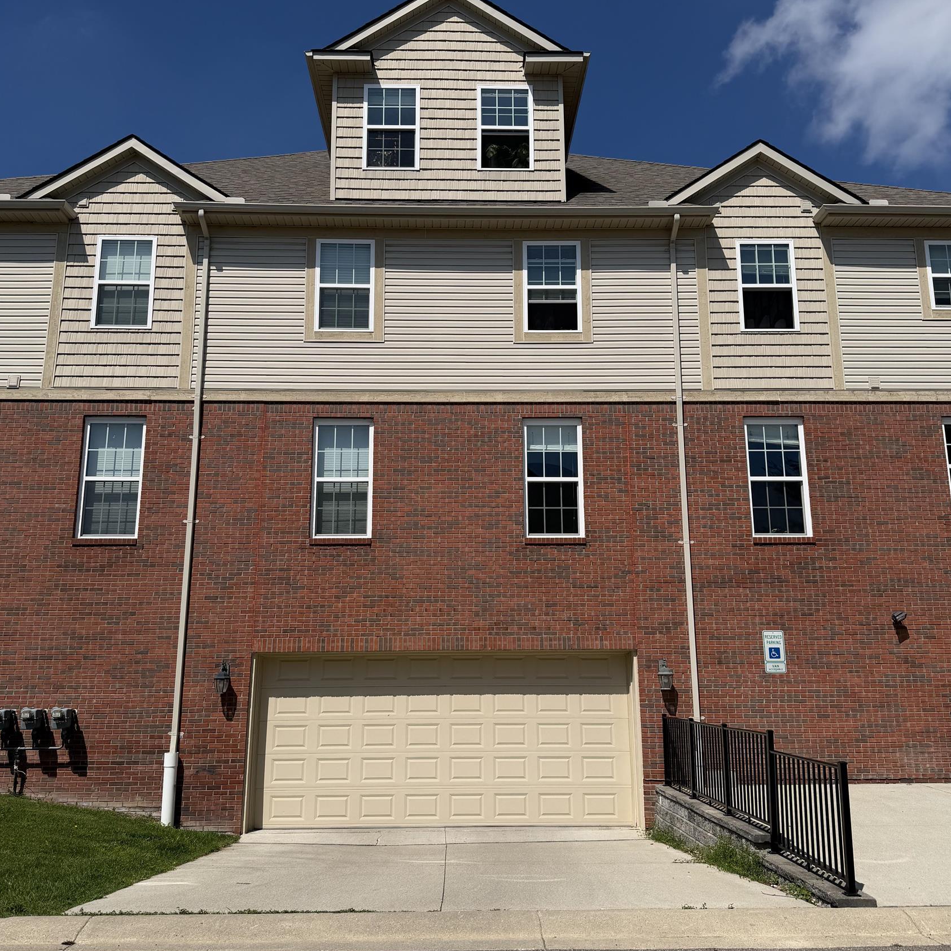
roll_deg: +0.2
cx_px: 474
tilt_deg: +12.4
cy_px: 477
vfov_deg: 55.6
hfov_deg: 55.6
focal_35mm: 29
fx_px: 901
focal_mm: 6.76
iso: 80
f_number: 1.78
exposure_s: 1/9091
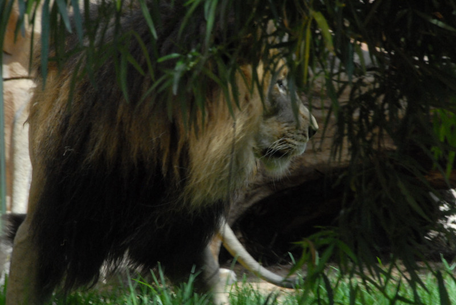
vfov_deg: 4.6
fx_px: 3803
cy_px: 152
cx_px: 228
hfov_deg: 6.9
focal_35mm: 300
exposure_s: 1/125
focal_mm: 200
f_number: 25
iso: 1100
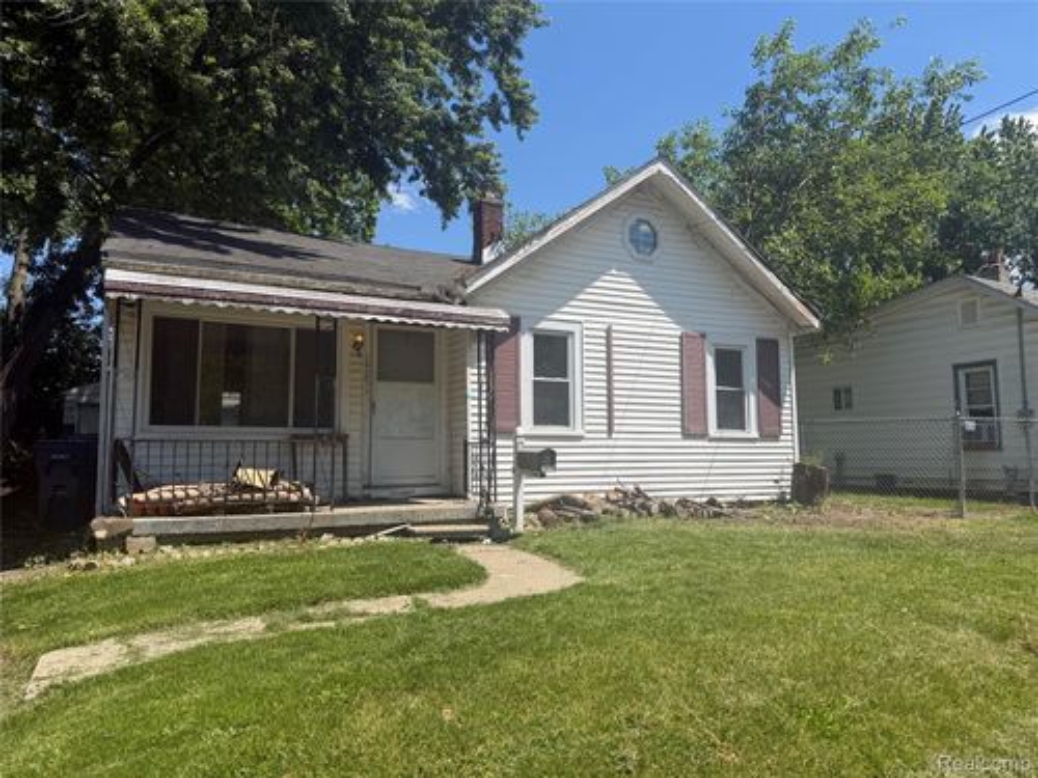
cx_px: 519
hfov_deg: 71.6
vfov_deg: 56.8
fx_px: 720
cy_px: 389
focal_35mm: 24
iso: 80
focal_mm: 6.76
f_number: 1.78
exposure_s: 1/4167
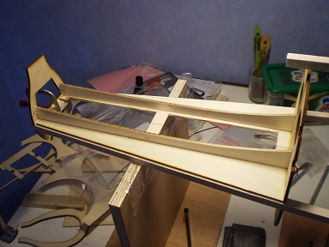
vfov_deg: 39.7
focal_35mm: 36
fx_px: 342
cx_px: 164
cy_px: 124
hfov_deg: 51.4
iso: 100
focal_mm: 6.3
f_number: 3.1
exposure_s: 1/30
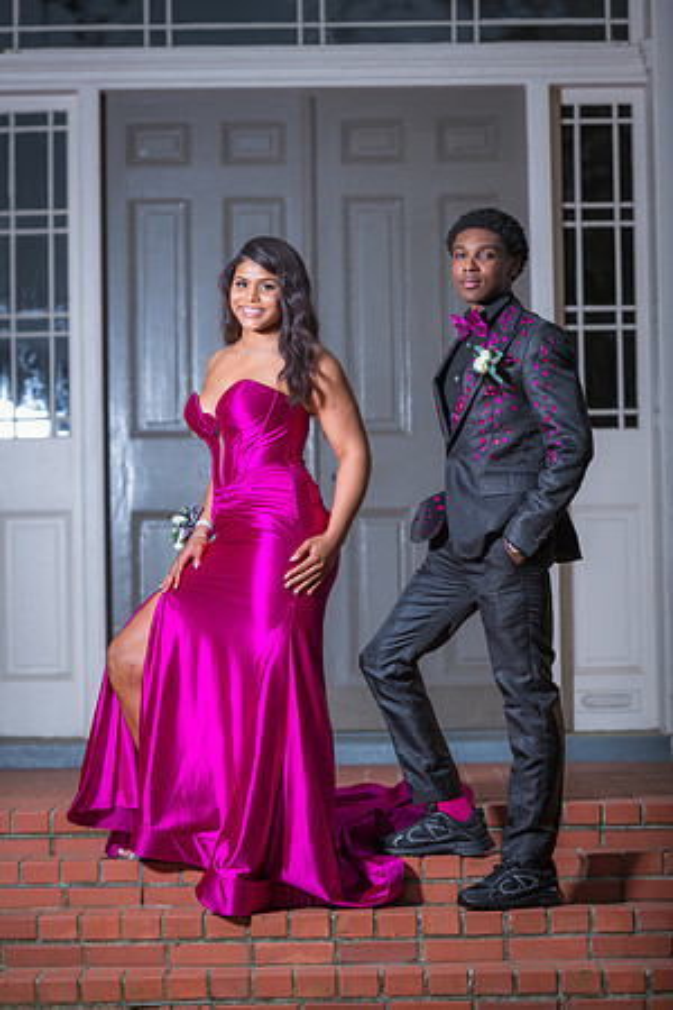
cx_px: 336
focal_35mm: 135
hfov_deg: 10.2
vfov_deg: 15.2
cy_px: 505
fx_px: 3785
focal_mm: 135
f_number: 4
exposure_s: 1/250
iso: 100
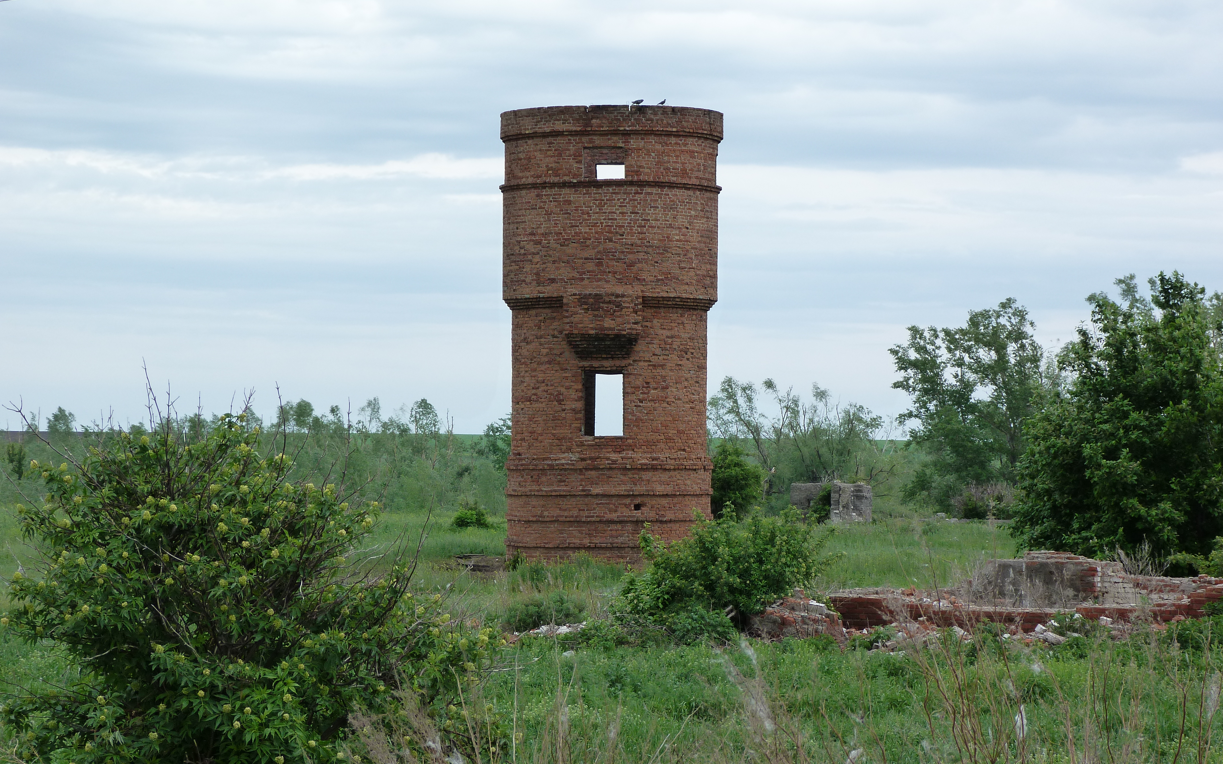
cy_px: 437
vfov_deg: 11.5
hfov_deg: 18.3
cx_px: 610
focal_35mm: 114
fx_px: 3800
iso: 125
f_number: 4.5
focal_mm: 19.3
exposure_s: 1/250
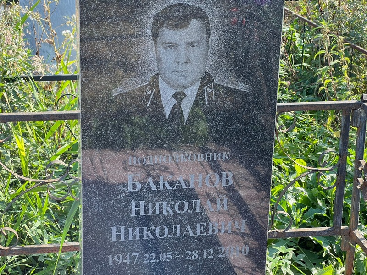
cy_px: 138
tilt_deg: -19.5
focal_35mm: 77
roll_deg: -0.8
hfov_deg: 25.3
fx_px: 816
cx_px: 184
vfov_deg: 19.1
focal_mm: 9
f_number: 2.8
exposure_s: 1/99
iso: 32
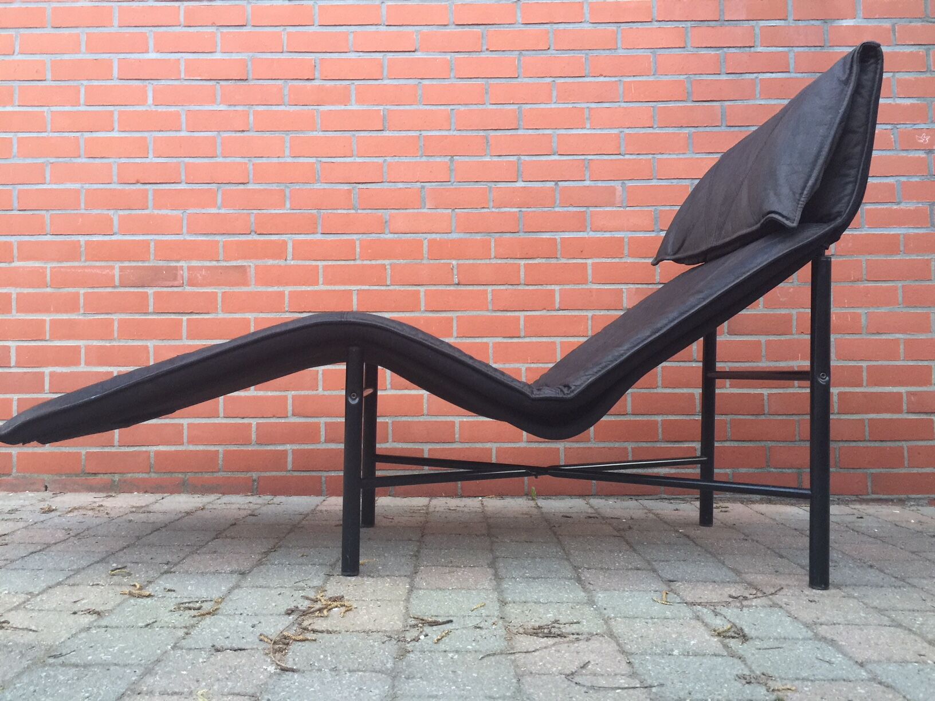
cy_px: 350
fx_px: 783
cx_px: 468
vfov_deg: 48.2
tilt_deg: +2.1
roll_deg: -0.1
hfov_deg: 61.7
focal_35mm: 29
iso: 100
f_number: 2.2
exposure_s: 1/17
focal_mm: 4.15
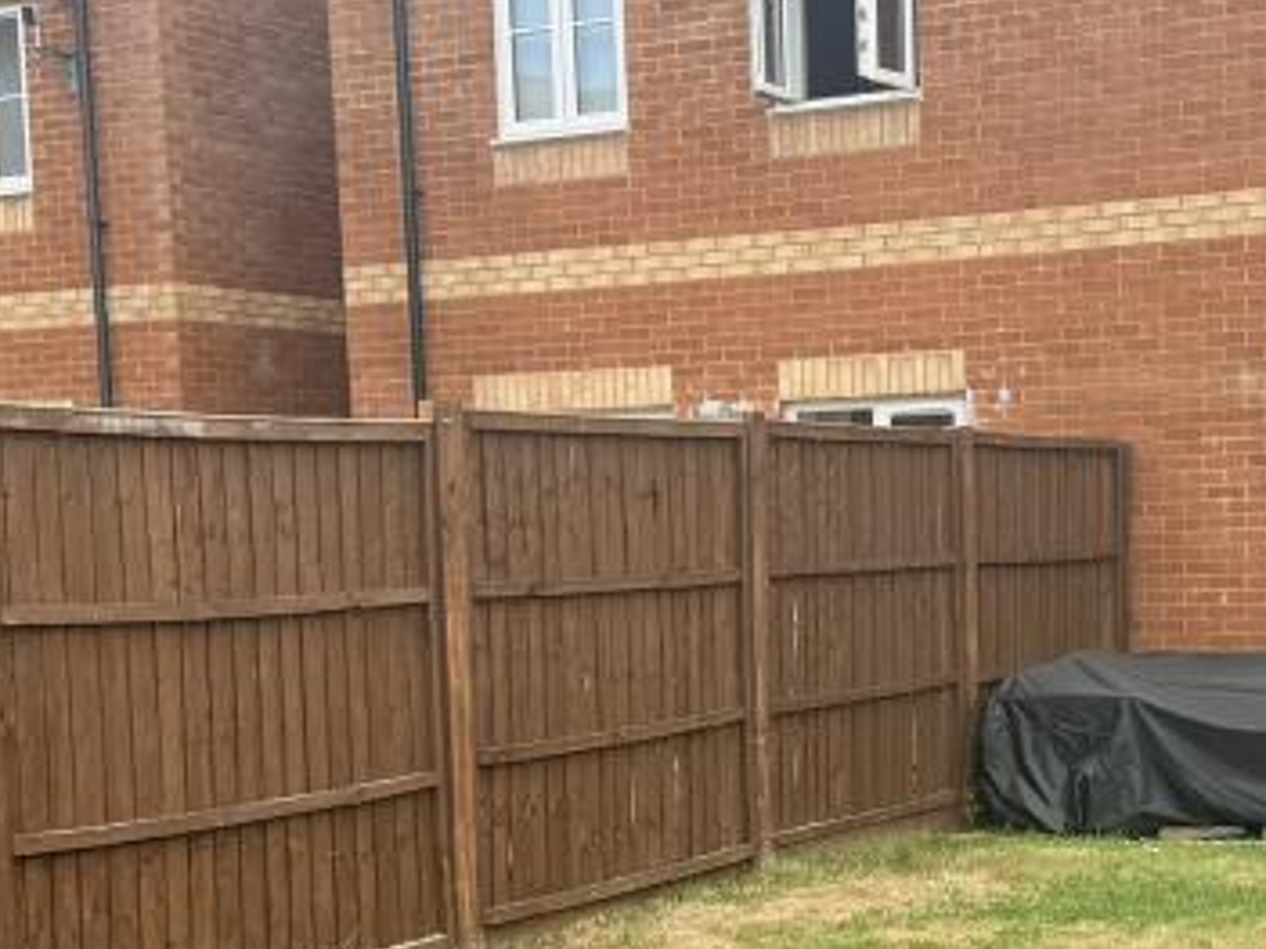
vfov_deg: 20.7
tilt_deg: -7.4
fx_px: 2559
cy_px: 794
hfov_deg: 27.6
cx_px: 851
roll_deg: +1.7
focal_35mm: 70
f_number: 1.78
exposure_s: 1/1770
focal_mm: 6.76
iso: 100
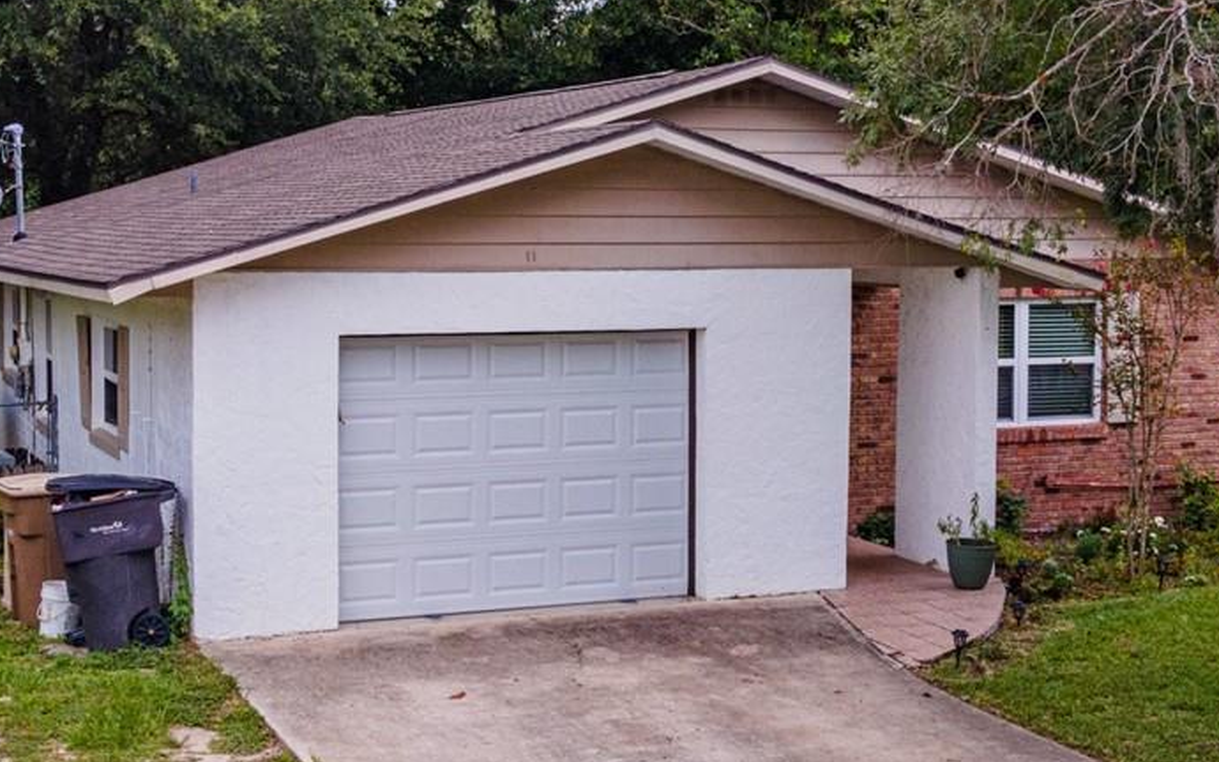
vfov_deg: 22.0
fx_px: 1960
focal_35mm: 59
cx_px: 594
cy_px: 332
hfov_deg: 34.6
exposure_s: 1/25
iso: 100
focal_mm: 4.5
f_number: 2.8
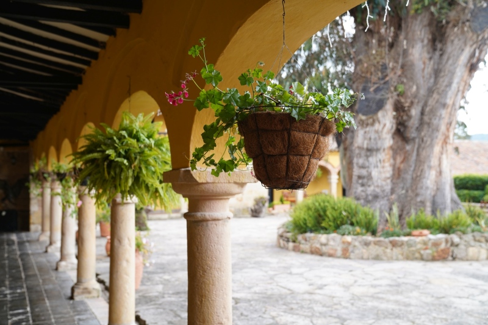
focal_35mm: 41
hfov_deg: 47.4
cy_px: 162
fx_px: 556
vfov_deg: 32.6
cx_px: 244
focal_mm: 41
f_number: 4
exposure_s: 1/160
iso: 320
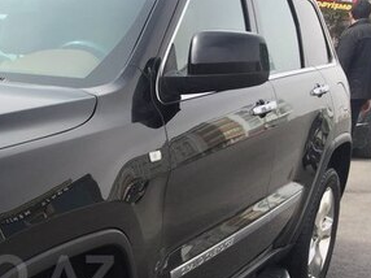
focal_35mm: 67
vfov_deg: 21.2
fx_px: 717
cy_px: 275
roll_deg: -3.4
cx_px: -18
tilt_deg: -18.0
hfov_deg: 27.0
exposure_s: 1/1068
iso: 32
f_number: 2.2
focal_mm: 4.15
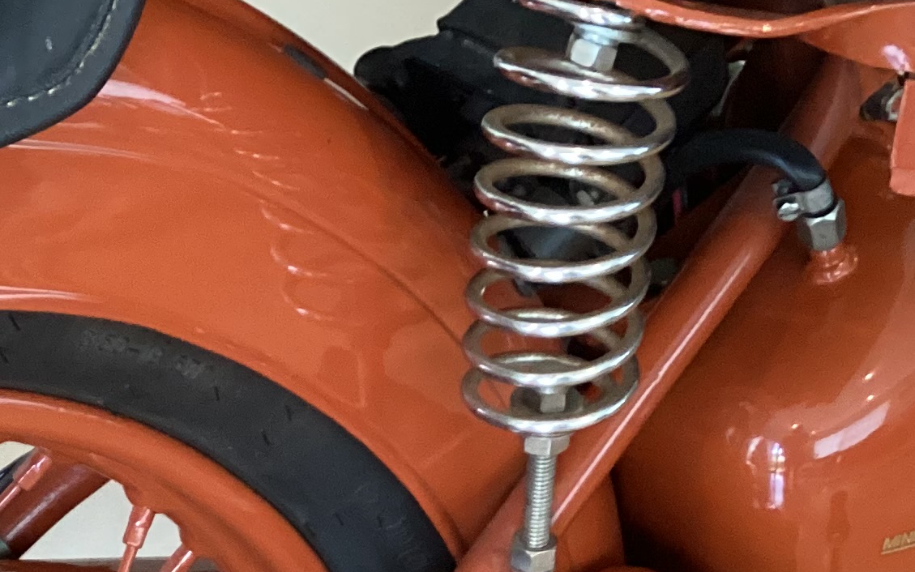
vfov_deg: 13.1
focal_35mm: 95
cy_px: 833
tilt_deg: -39.8
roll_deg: +2.2
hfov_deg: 21.7
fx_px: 2369
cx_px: 233
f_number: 2.4
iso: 400
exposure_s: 1/40
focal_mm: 3.3
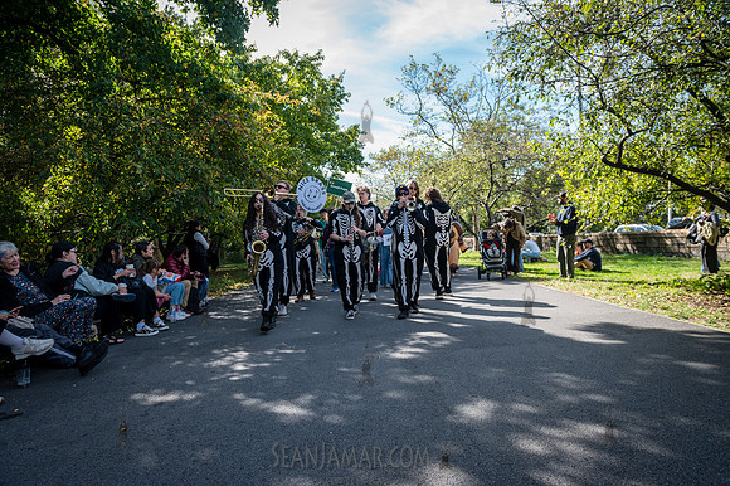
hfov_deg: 73.5
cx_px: 365
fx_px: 489
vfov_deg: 52.8
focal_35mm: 24
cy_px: 243
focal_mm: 24
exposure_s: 1/2500
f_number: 5
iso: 1000
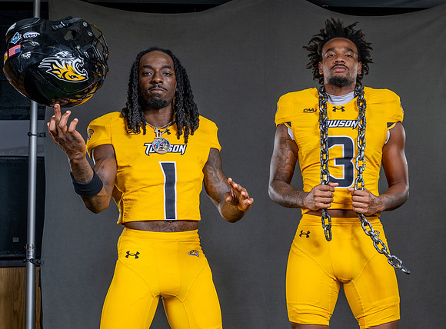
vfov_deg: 21.4
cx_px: 350
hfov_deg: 28.2
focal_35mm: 68
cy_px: 207
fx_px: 871
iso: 100
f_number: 8
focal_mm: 39
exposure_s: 1/200
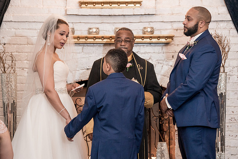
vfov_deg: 8.1
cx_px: 116
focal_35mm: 171
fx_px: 1128
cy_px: 67
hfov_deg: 12.0
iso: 2000
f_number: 4
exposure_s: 1/100
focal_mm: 148
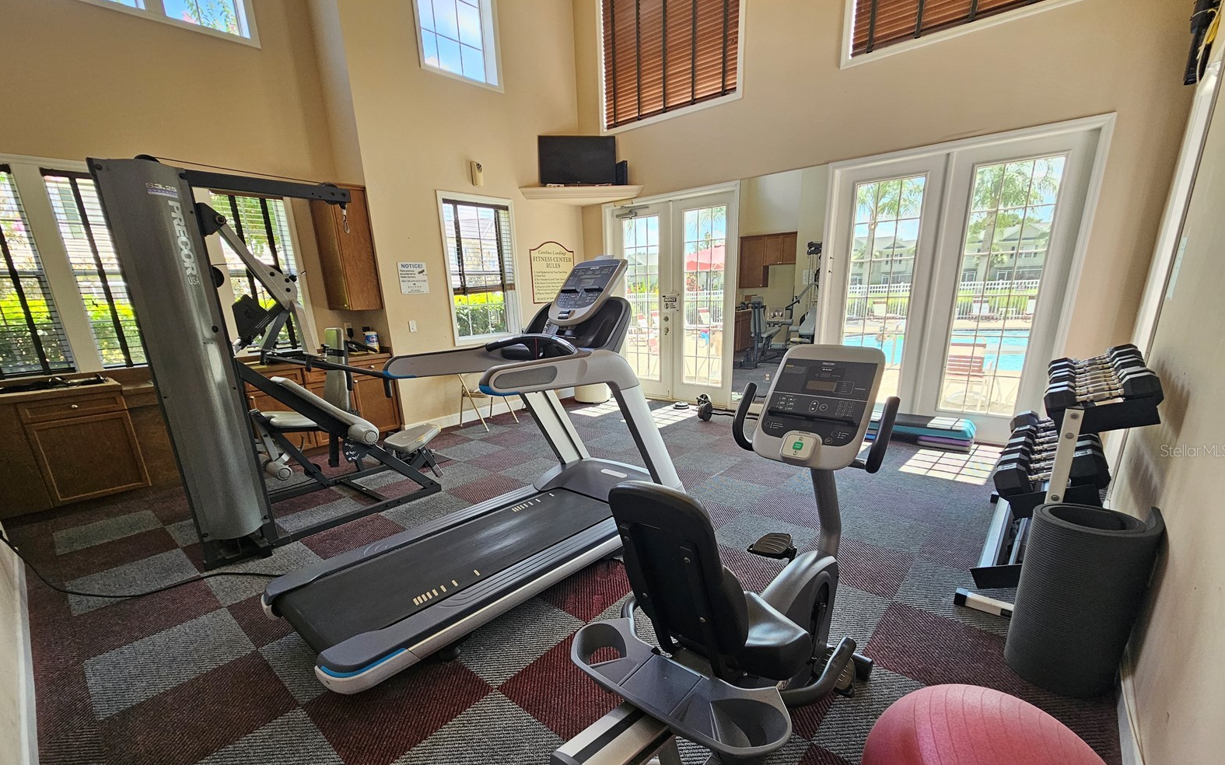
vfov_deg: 77.9
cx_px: 611
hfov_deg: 105.3
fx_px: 467
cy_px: 450
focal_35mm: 14
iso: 100
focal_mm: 2.2
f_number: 2.2
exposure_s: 1/120
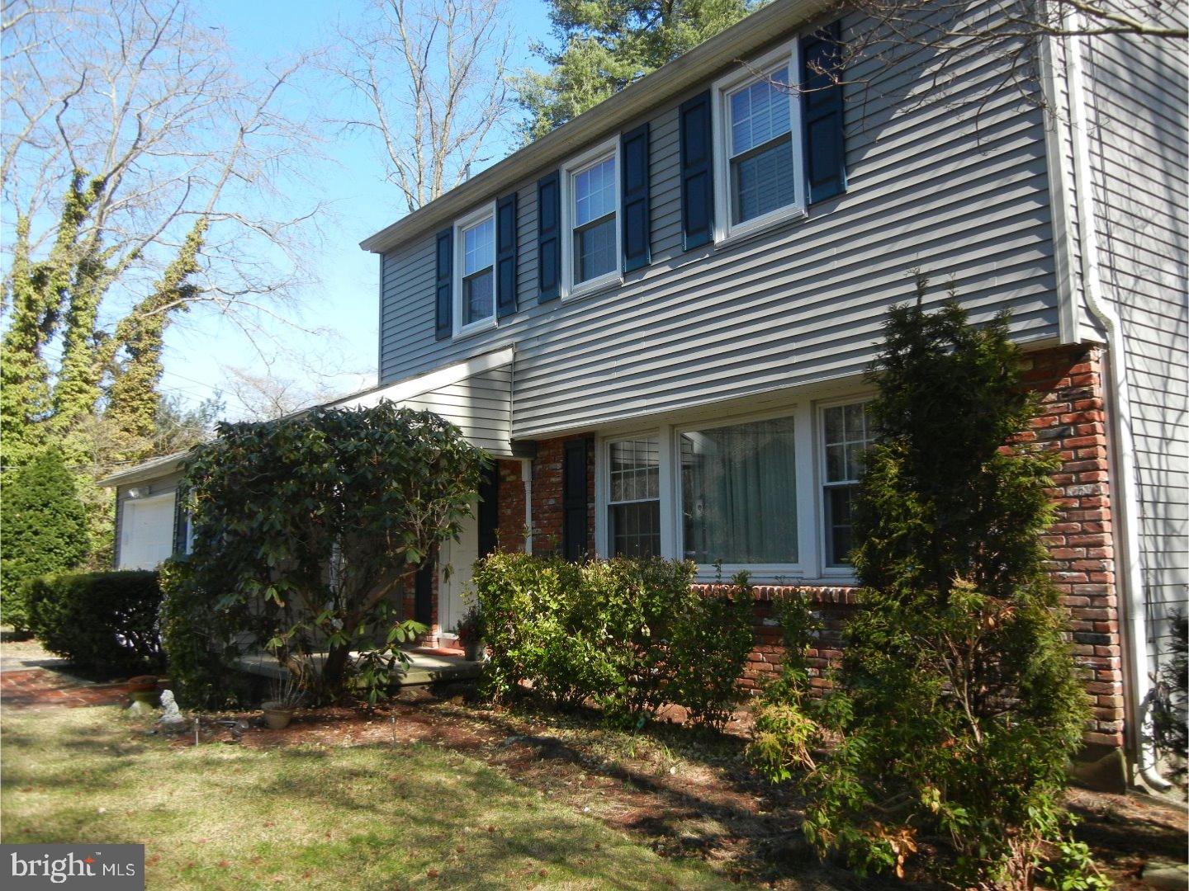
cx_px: 594
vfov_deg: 46.8
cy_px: 446
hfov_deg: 60.0
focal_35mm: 30
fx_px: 1030
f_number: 3.5
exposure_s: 1/528
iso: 160
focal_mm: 5.4
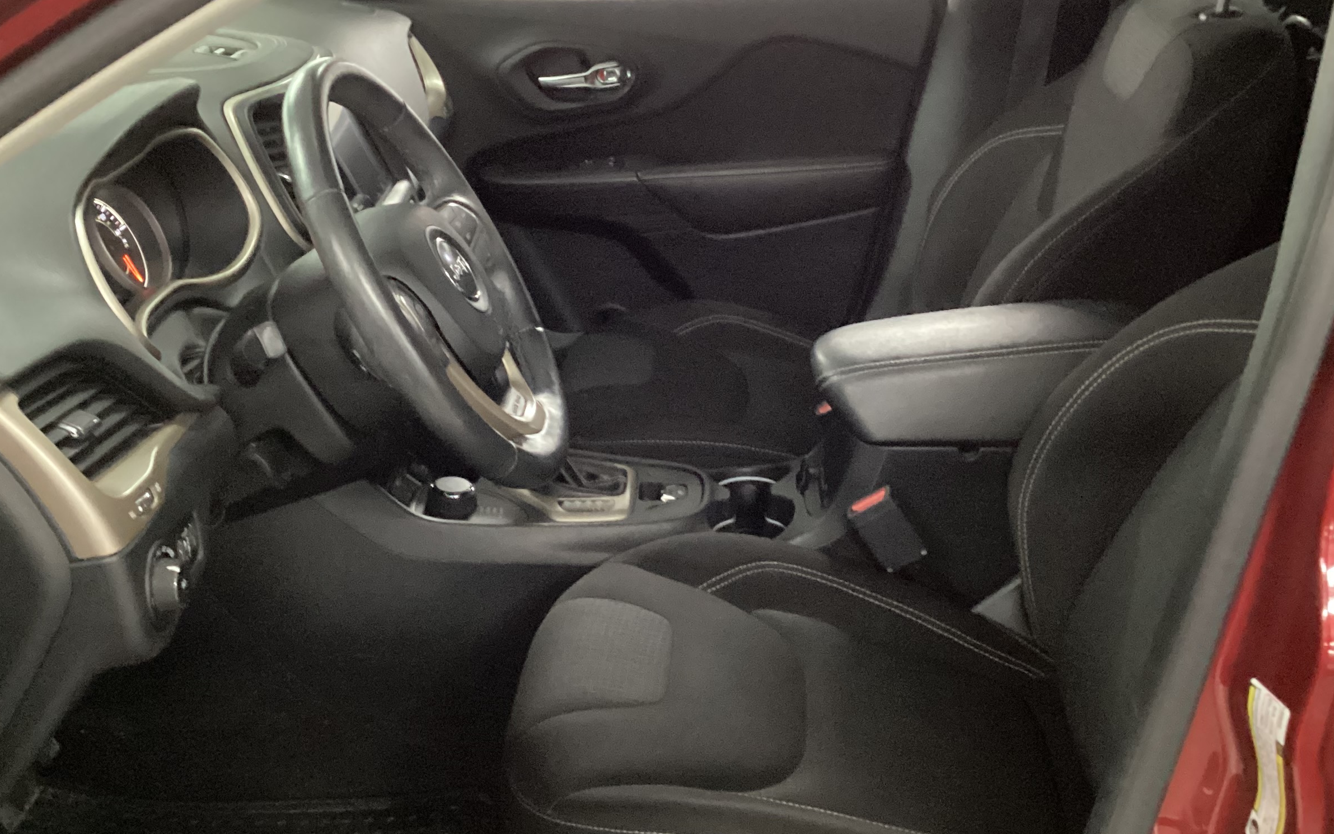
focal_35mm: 45
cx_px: 660
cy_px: 397
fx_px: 1636
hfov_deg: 44.4
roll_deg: -0.7
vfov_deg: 28.6
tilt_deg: -23.5
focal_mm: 3.3
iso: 800
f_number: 2.4
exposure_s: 1/20
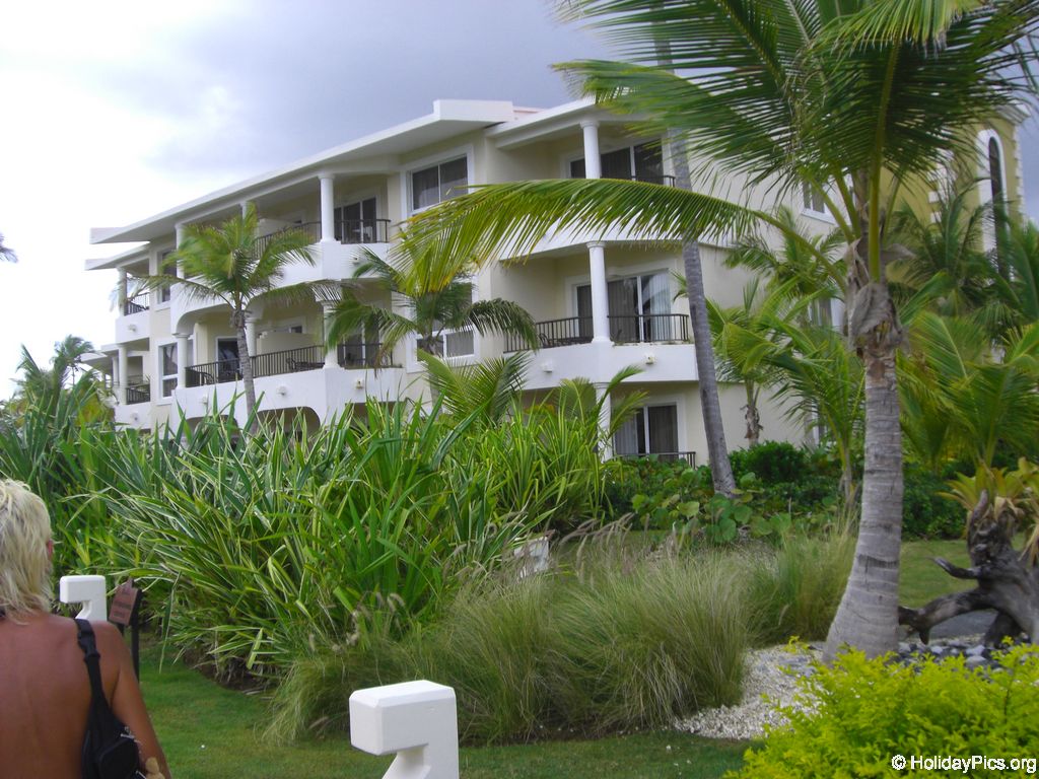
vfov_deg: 37.7
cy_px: 390
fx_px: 1141
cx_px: 520
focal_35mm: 38
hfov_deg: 49.0
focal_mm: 6.2
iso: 100
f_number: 8
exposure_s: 1/100
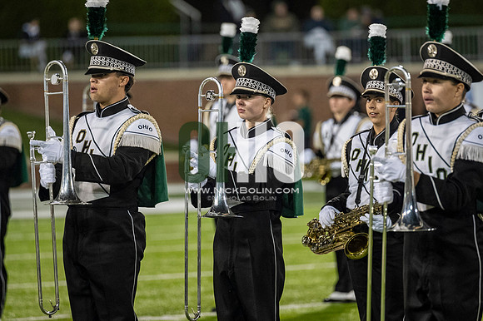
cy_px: 160
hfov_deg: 6.9
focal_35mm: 300
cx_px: 242
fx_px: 4023
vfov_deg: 4.6
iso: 1000
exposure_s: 1/500
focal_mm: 200
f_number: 2.8
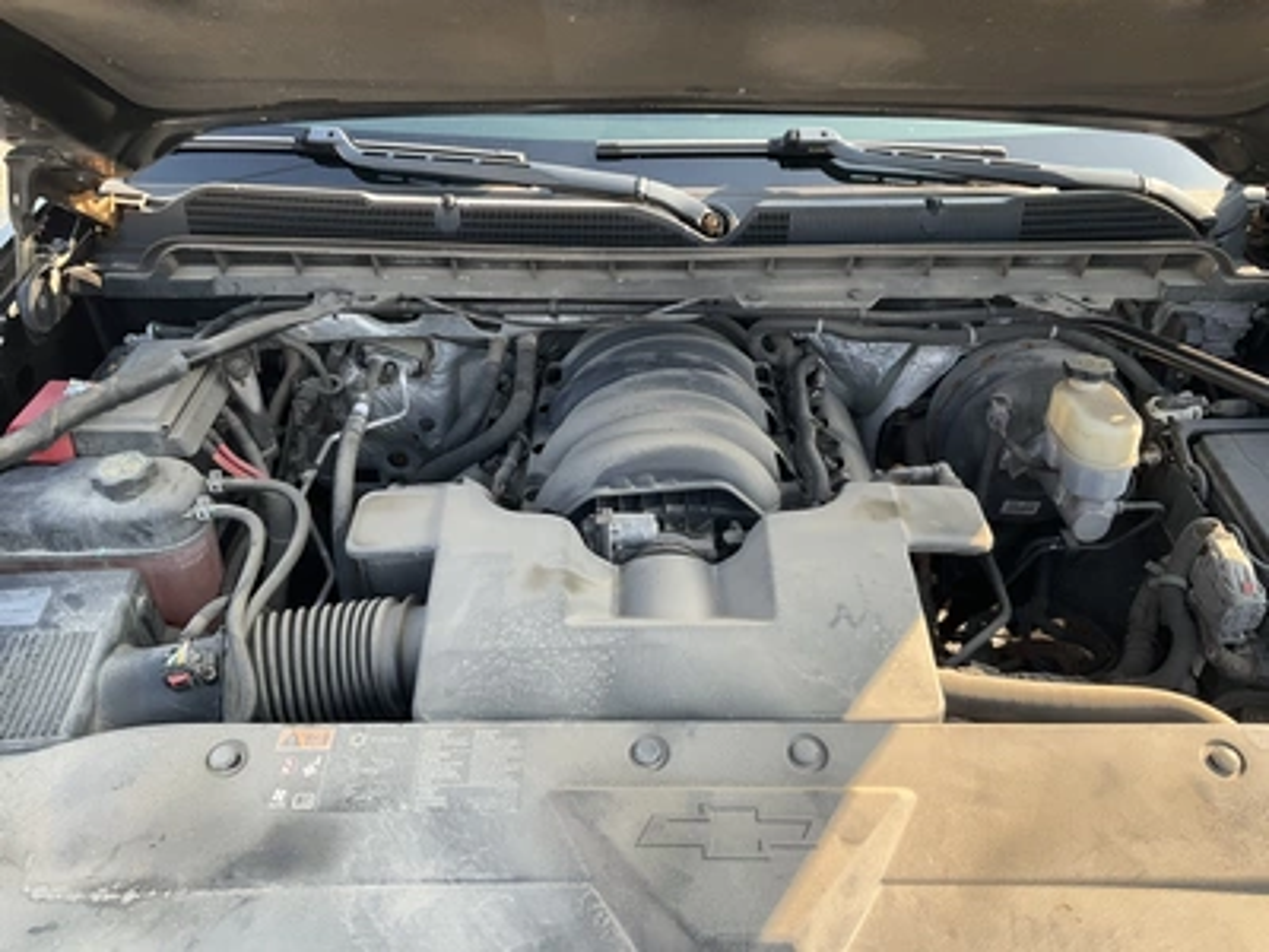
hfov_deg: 61.7
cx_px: 634
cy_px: 476
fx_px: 1063
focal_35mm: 29
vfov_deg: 48.2
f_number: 1.8
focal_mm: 3
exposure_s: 1/122
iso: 20
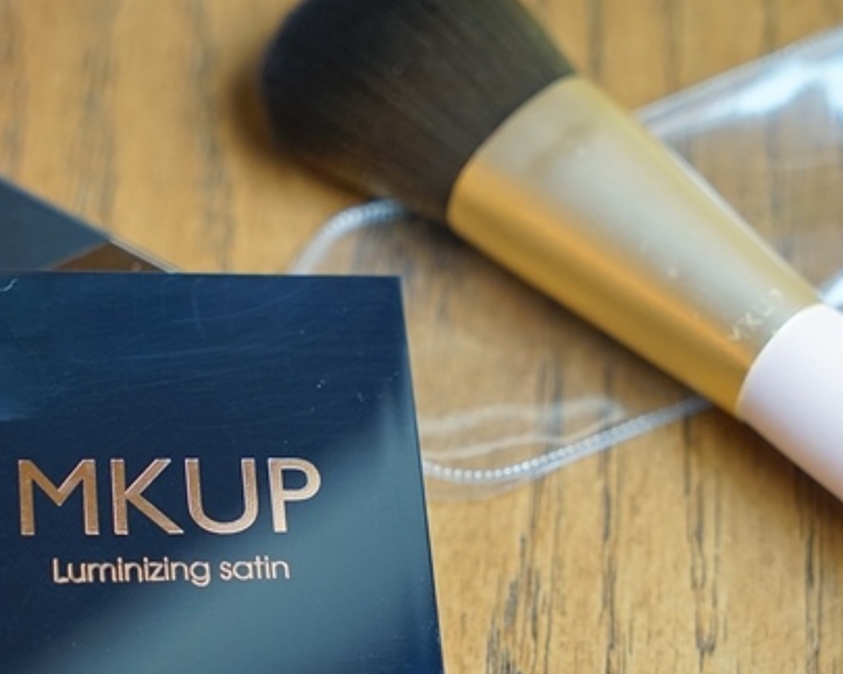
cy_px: 473
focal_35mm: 100
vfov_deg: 15.3
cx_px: 404
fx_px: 2495
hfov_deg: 19.2
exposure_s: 1/60
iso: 800
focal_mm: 54
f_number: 4.5
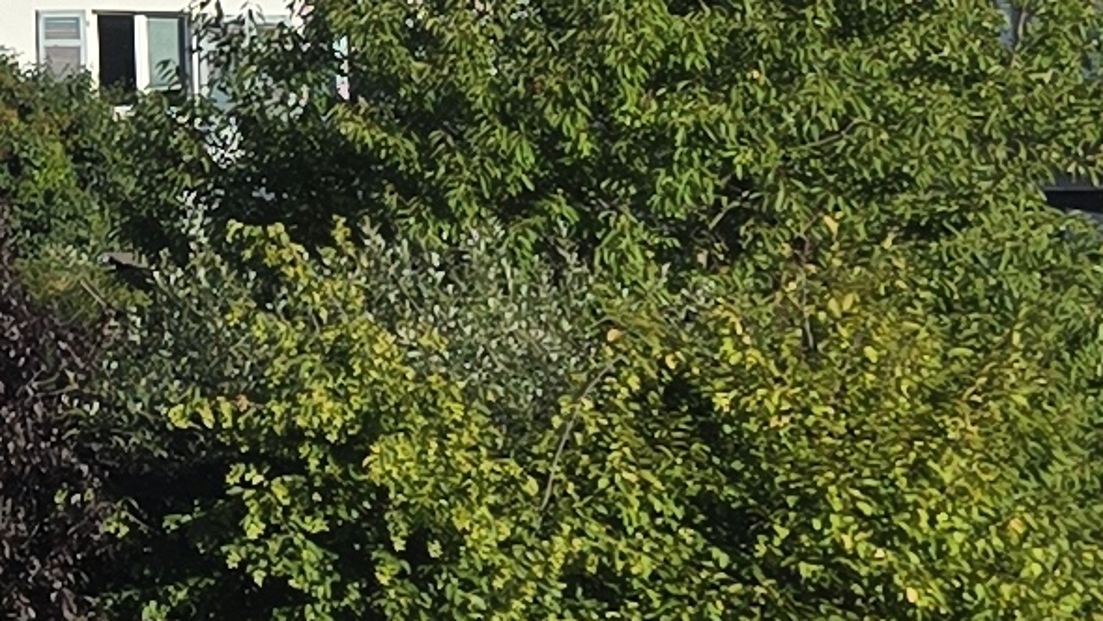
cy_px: -728
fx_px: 4972
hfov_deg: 10.0
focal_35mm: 170
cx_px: -2036
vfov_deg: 6.8
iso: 12
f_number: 1.7
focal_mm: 6.3
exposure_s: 1/963
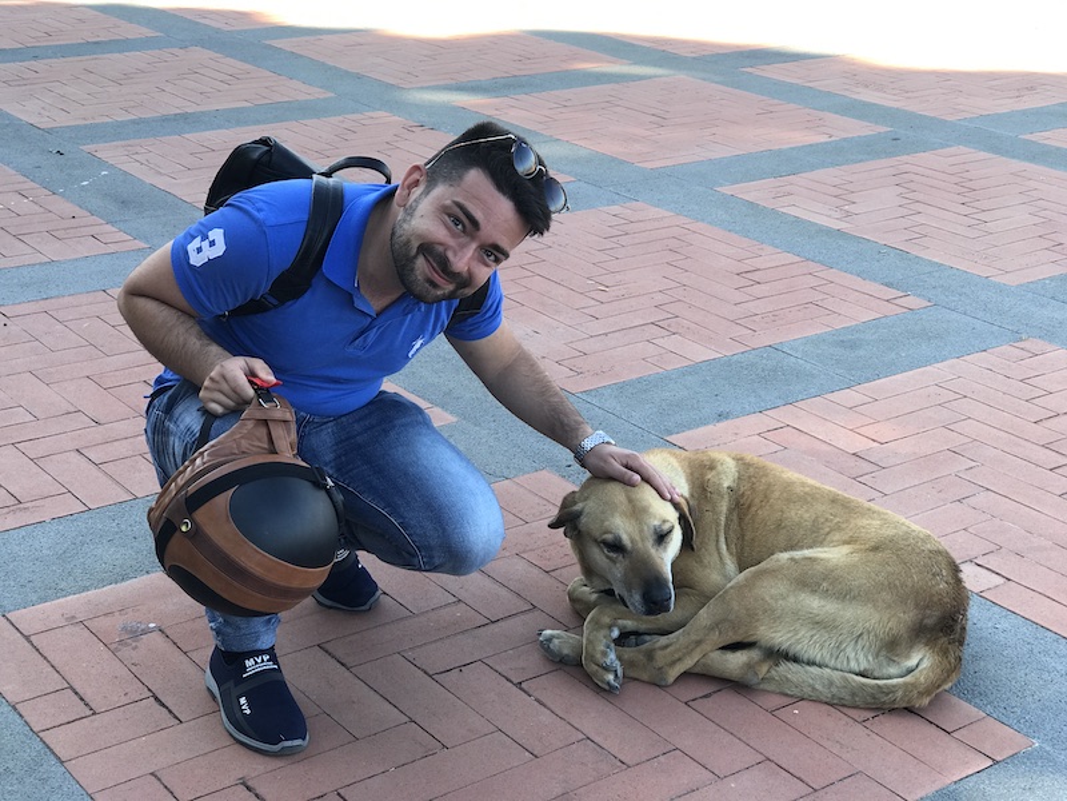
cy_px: 400
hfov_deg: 33.8
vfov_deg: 25.7
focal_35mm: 57
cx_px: 534
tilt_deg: -21.4
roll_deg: -0.3
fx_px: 1757
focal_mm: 6.6
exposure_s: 1/100
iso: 20
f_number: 2.8
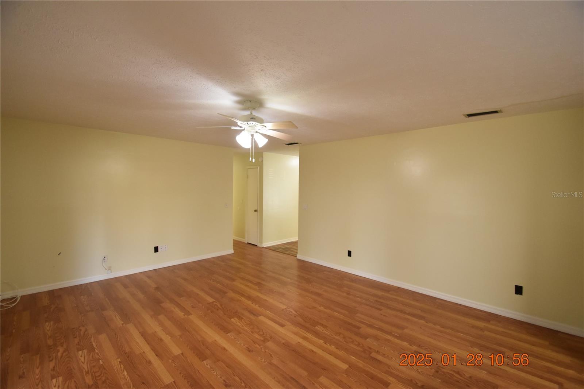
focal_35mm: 15
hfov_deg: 100.4
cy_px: 194
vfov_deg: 77.3
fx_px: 243
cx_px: 292
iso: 1250
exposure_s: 1/60
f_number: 3.5
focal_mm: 10
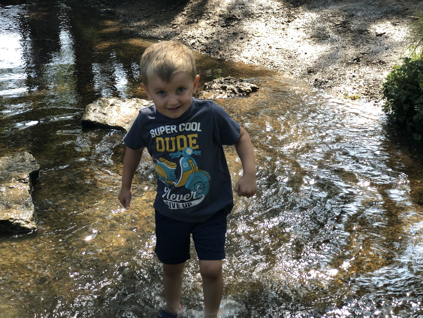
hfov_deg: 33.8
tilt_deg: -24.7
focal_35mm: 57
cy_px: 159
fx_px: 697
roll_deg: -1.1
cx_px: 212
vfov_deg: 25.7
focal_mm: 6.6
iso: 25
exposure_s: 1/120
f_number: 2.8
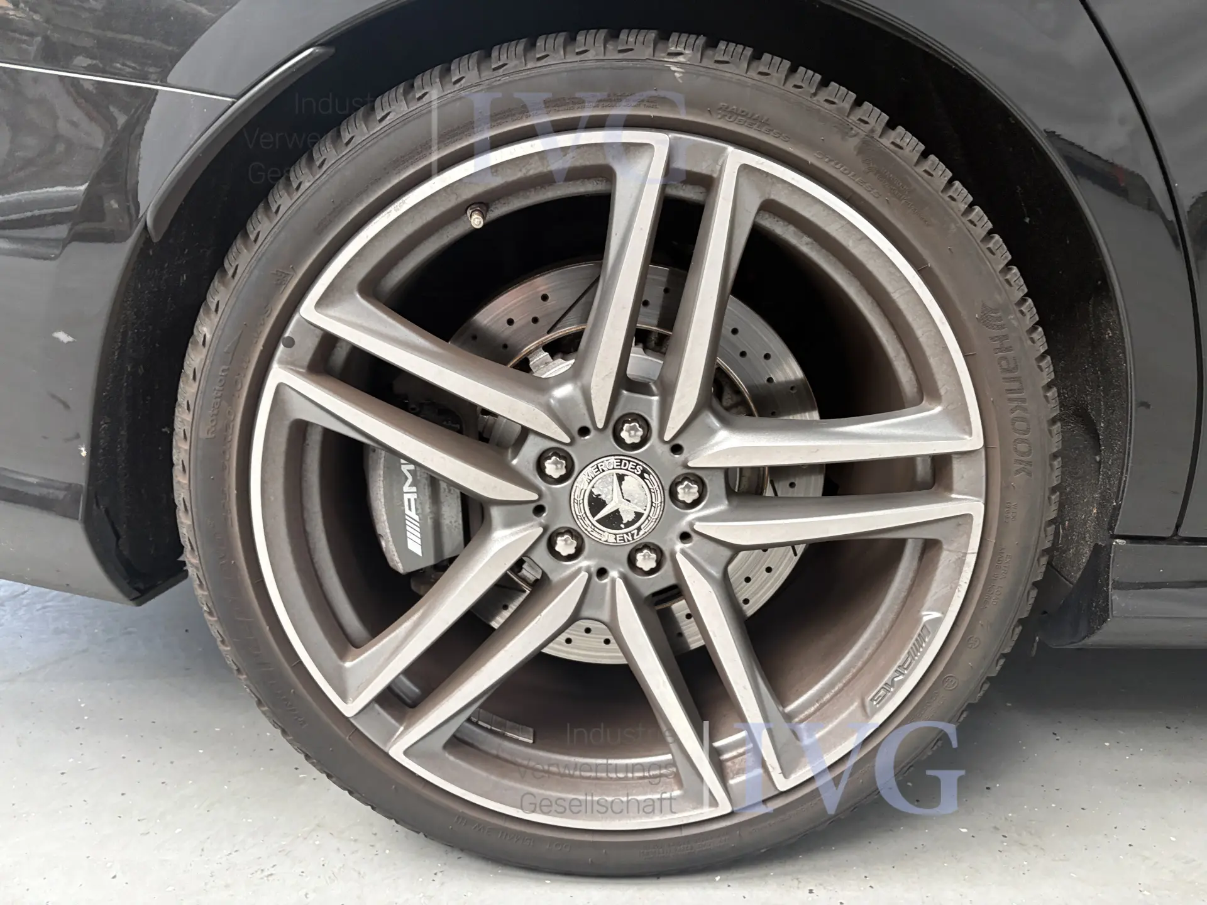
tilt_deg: -17.2
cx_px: 604
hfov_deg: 67.3
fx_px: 907
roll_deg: -0.6
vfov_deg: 53.1
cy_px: 452
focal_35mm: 26
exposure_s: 1/60
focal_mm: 5.96
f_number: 1.6
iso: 250
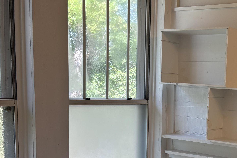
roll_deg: -2.9
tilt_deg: -9.8
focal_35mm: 58
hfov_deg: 32.5
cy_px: 150
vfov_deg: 22.7
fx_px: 382
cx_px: 220
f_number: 1.6
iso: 50
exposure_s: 1/120
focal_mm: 5.96
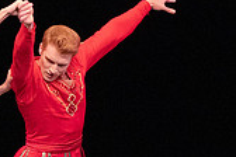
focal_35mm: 1203
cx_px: -52
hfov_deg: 1.7
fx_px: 7886
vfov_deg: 1.1
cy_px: 78
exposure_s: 1/500
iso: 16000
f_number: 11
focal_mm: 348
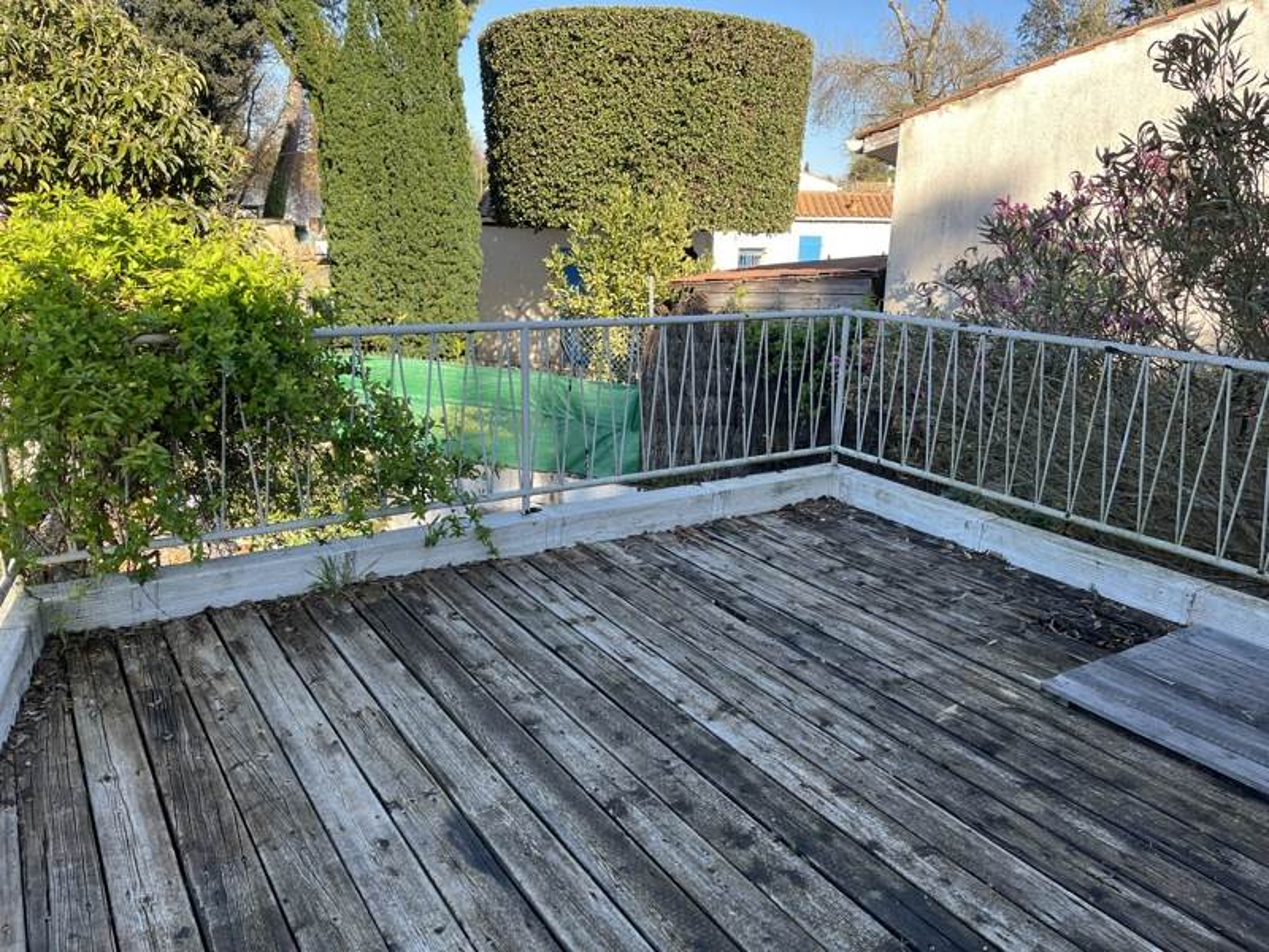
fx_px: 953
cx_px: 634
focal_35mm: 26
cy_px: 476
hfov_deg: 67.3
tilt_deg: -15.2
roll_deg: -1.4
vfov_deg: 53.1
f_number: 1.6
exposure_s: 1/569
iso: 50
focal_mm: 5.1
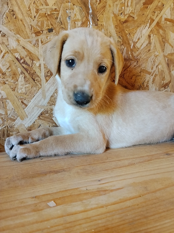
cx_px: 87
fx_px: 194
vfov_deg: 61.7
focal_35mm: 29
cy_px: 116
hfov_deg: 48.2
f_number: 1.8
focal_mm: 4.22
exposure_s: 1/33
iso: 500
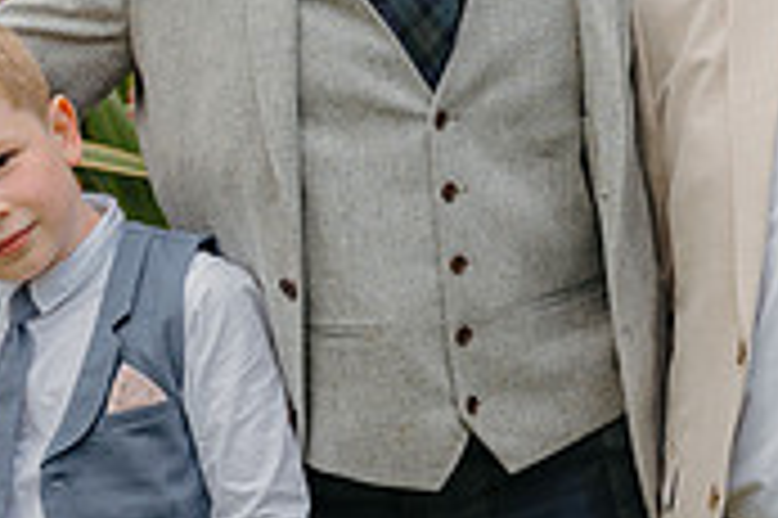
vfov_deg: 10.4
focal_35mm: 131
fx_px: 2828
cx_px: 948
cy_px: 214
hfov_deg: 15.1
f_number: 4
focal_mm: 35
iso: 100
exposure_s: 1/320
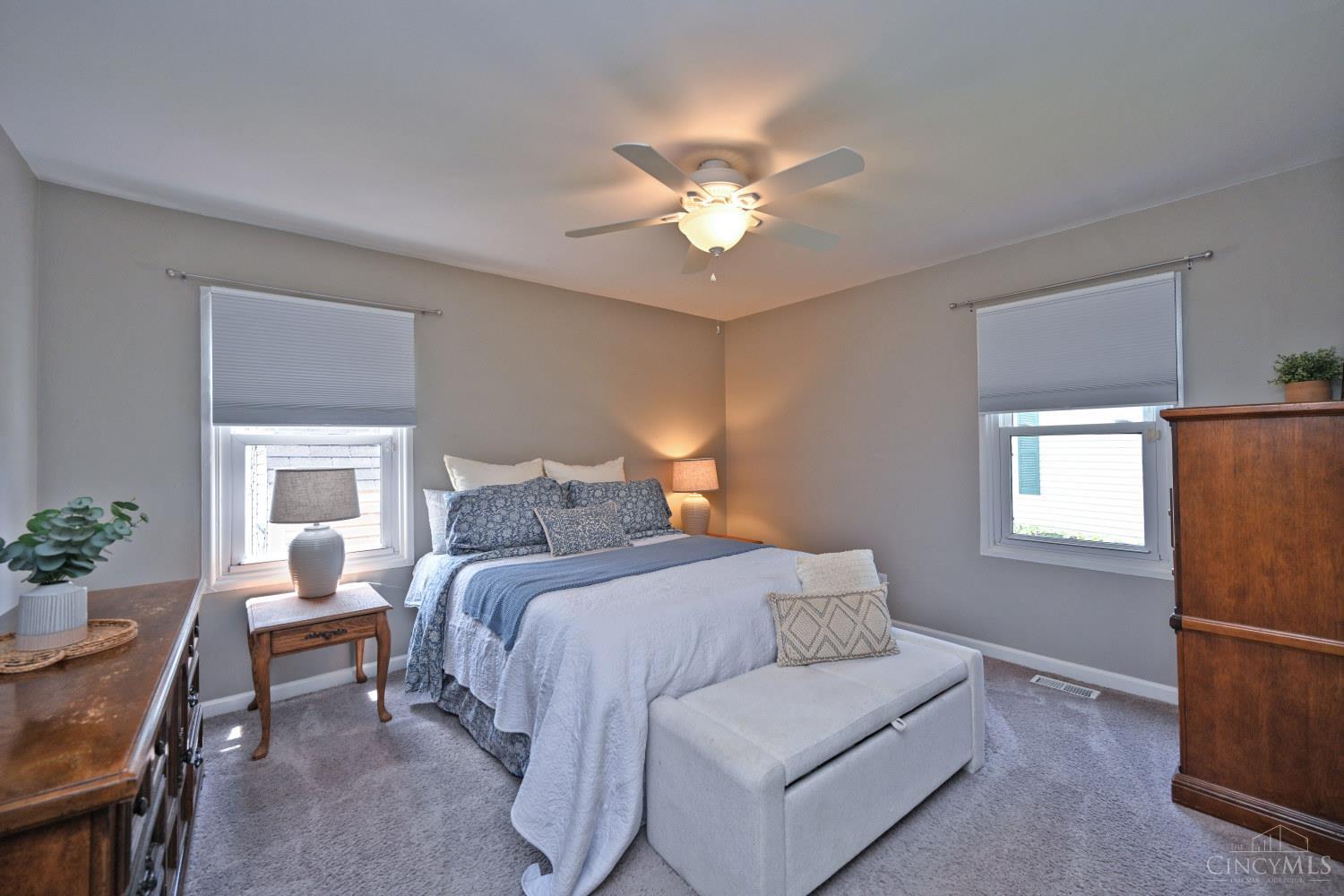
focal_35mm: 14
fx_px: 523
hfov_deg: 104.3
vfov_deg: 81.2
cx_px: 672
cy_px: 448
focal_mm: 14
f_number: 4.5
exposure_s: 1/80
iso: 200
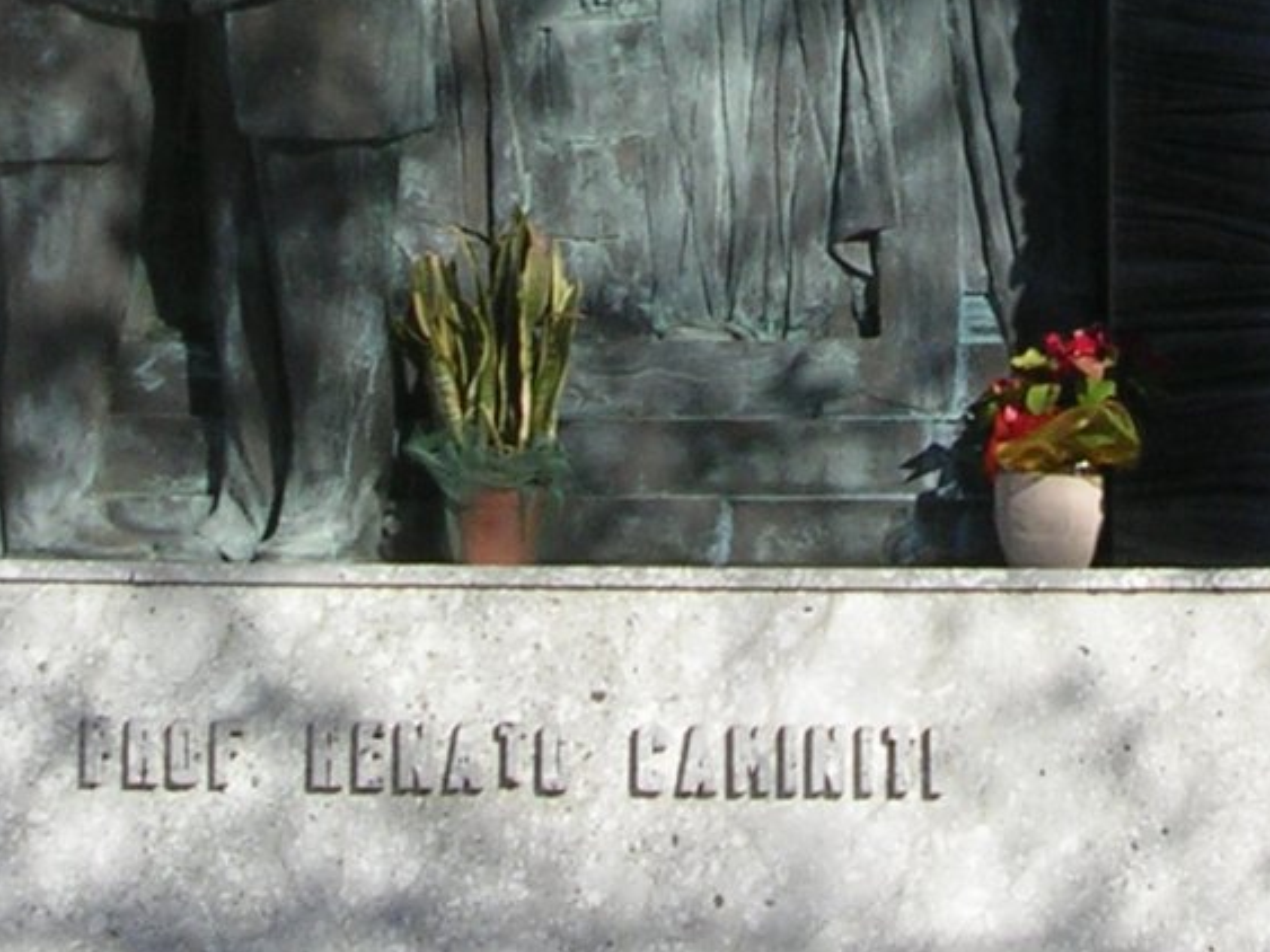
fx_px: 3191
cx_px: 759
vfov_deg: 16.0
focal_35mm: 87
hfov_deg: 22.5
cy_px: -333
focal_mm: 5.8
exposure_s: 1/290
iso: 50
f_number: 5.6
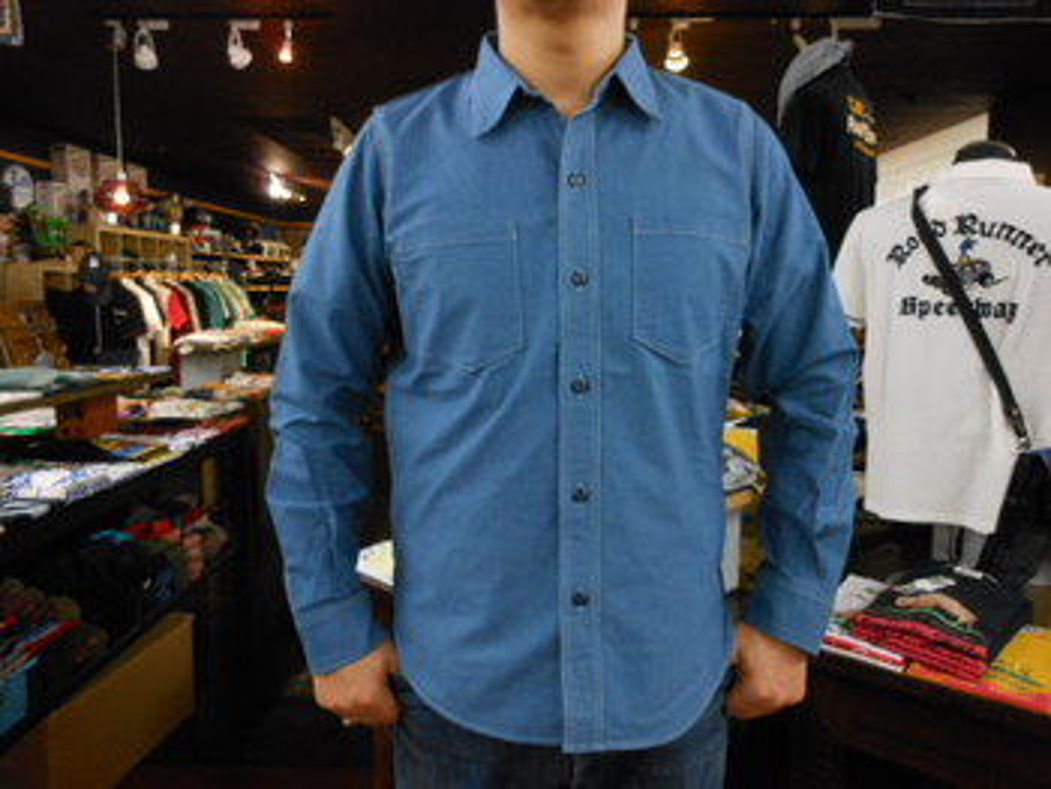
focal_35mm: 28
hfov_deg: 63.4
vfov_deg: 49.8
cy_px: 394
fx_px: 851
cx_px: 526
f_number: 3.7
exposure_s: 1/30
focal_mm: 5
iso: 400
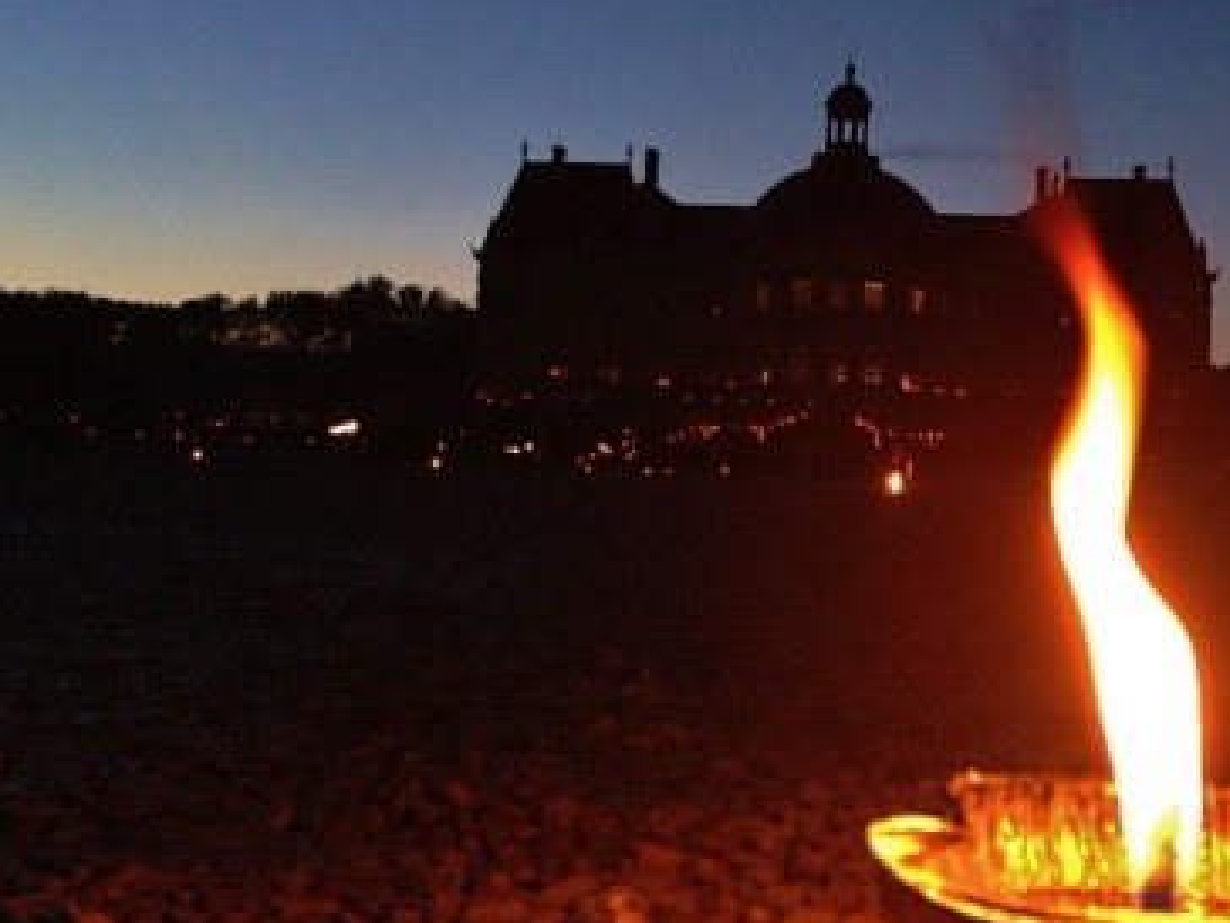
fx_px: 2061
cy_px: 399
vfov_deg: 25.2
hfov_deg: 33.0
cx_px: 784
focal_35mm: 58
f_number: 2.4
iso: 200
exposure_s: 1/30
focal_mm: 4.13
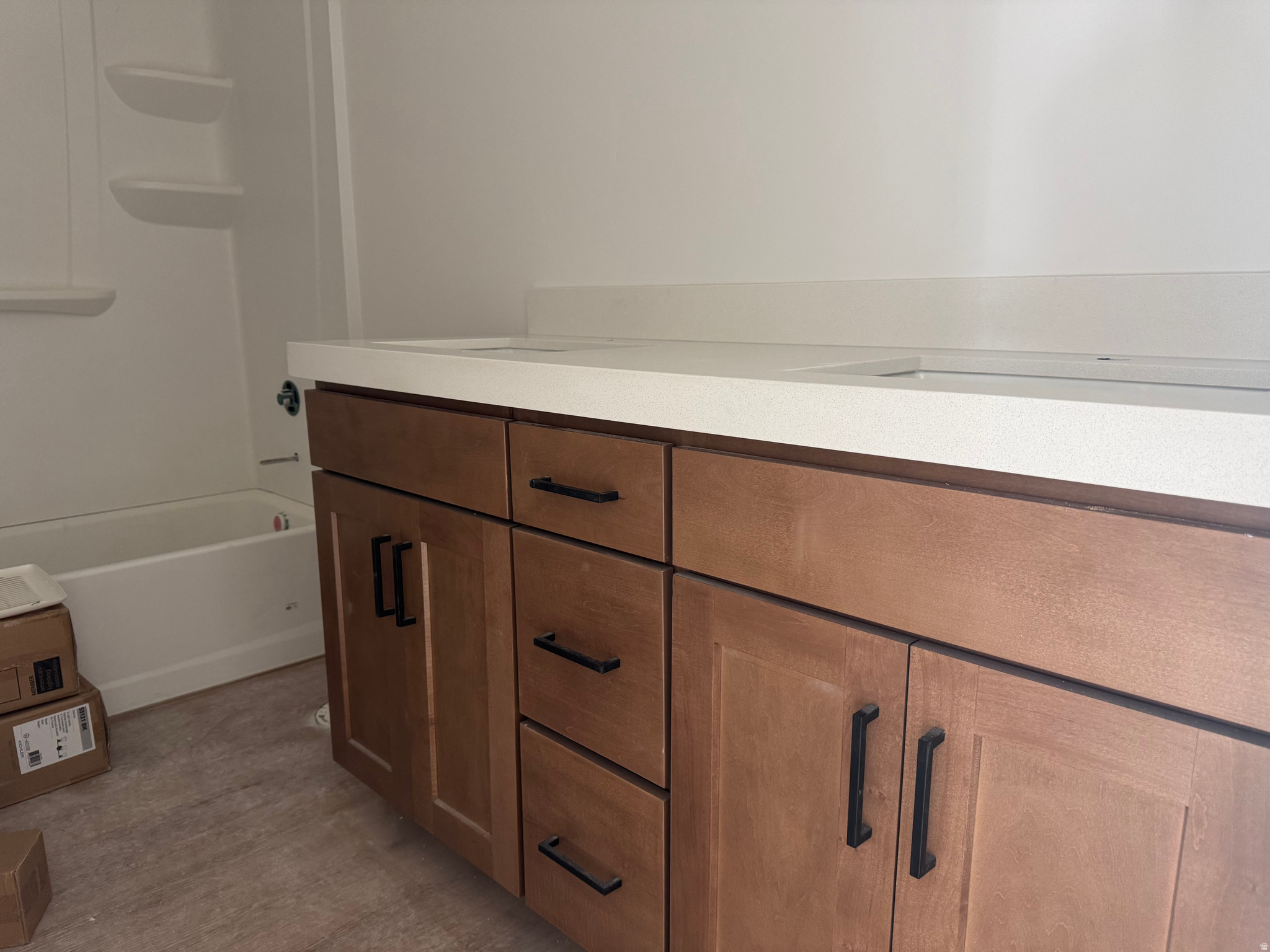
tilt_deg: -13.5
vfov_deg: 56.8
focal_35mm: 24
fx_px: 881
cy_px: 476
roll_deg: -0.1
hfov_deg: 71.6
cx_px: 635
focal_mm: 6.76
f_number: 1.78
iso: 250
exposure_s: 1/60
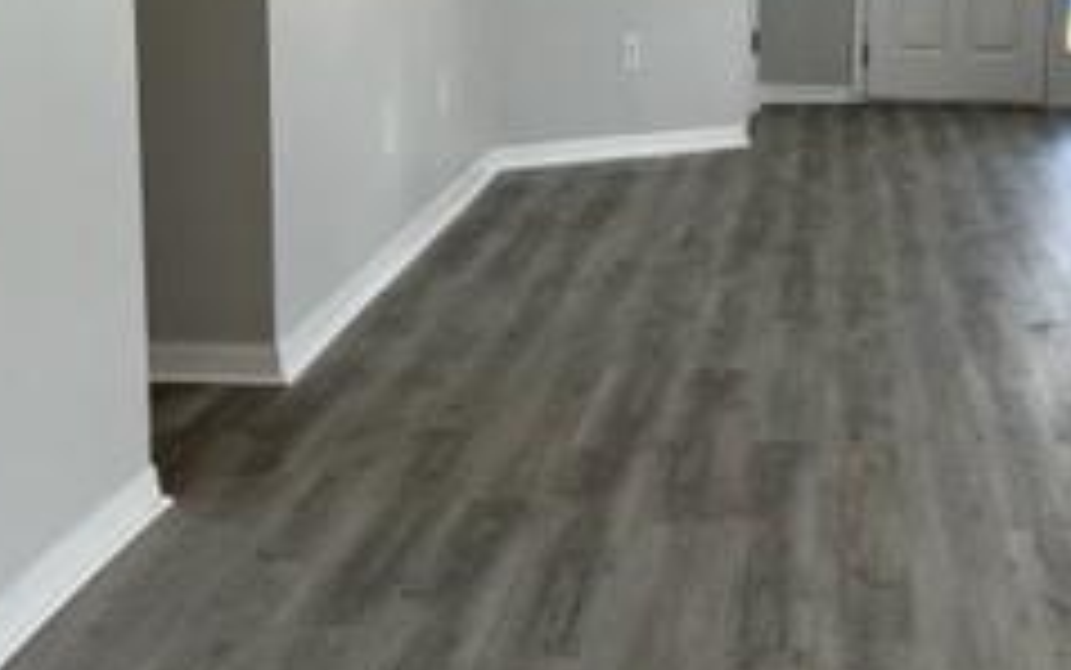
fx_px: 2161
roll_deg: -1.0
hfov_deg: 27.0
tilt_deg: -11.0
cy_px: 225
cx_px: 940
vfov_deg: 17.6
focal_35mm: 74
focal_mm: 5.7
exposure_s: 1/232
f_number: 1.5
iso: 50
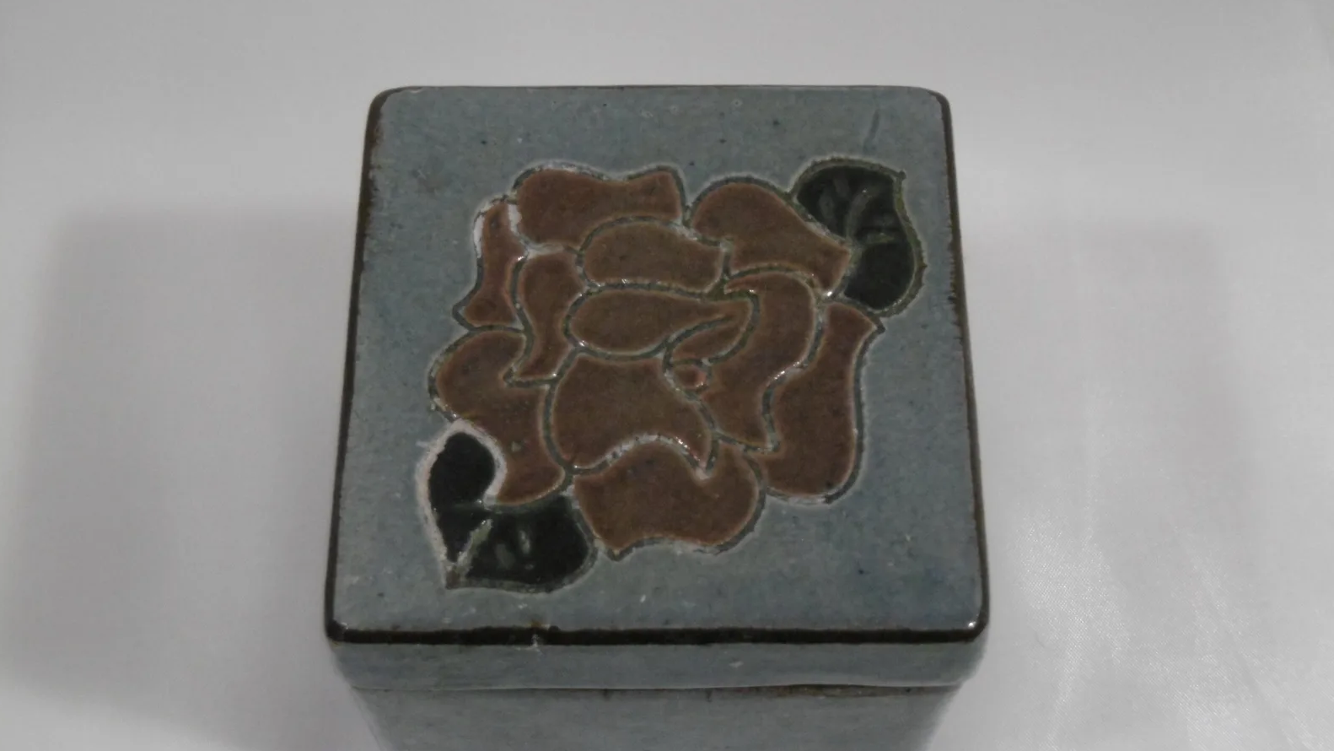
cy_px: 374
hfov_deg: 32.4
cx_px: 663
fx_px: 2299
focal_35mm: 65
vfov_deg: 18.5
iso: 400
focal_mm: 10.5
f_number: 4.2
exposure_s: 1/50
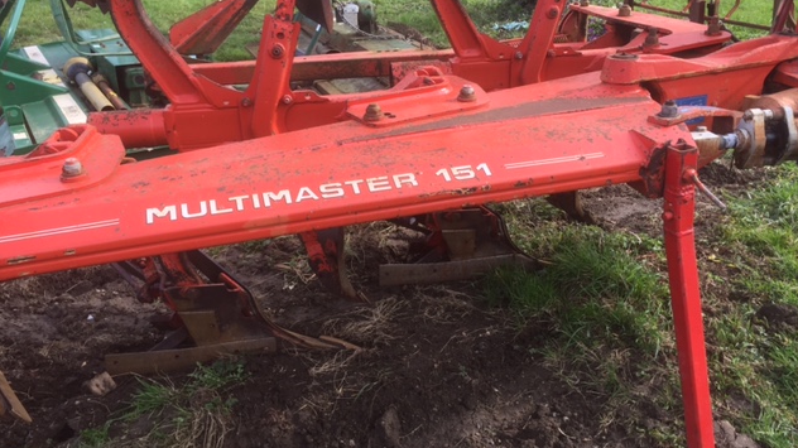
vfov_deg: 36.6
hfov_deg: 61.0
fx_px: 677
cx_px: 402
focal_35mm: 32
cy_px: 196
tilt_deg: -23.9
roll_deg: +1.8
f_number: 2.2
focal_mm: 4.15
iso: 32
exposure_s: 1/353
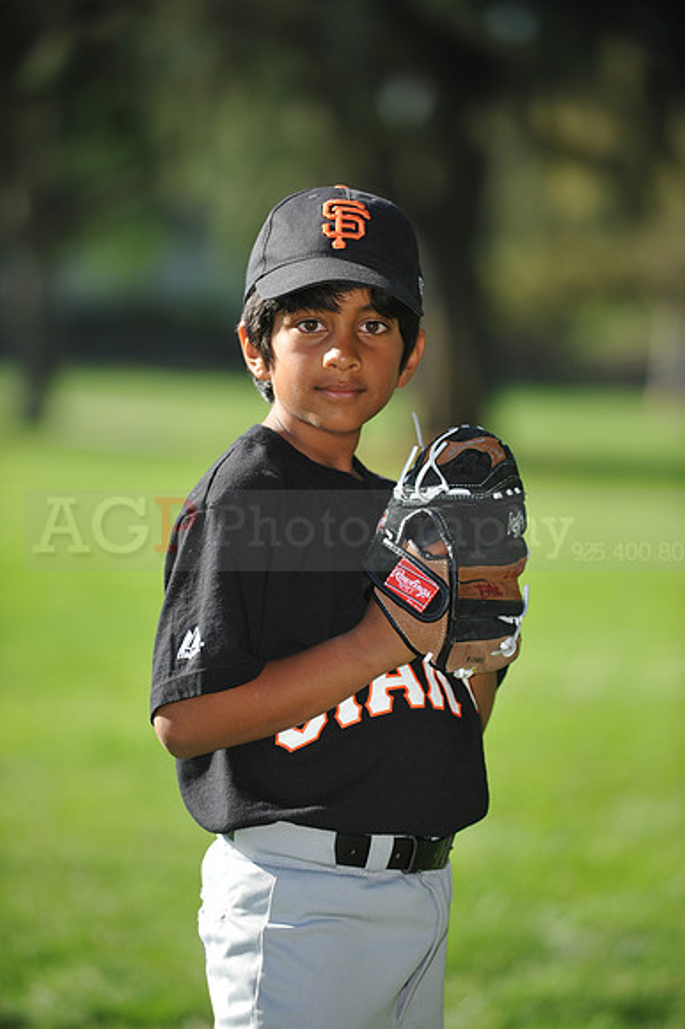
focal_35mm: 185
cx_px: 342
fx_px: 5286
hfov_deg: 7.4
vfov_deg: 11.1
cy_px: 514
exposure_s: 1/800
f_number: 4
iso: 200
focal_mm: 185
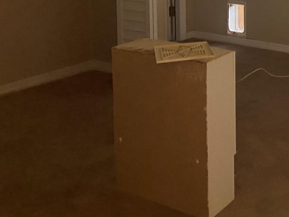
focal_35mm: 59
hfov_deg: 30.1
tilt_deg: -6.0
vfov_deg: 23.2
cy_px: -25
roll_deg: +1.1
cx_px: 297
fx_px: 493
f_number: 1.8
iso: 800
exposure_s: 1/30
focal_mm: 4.25
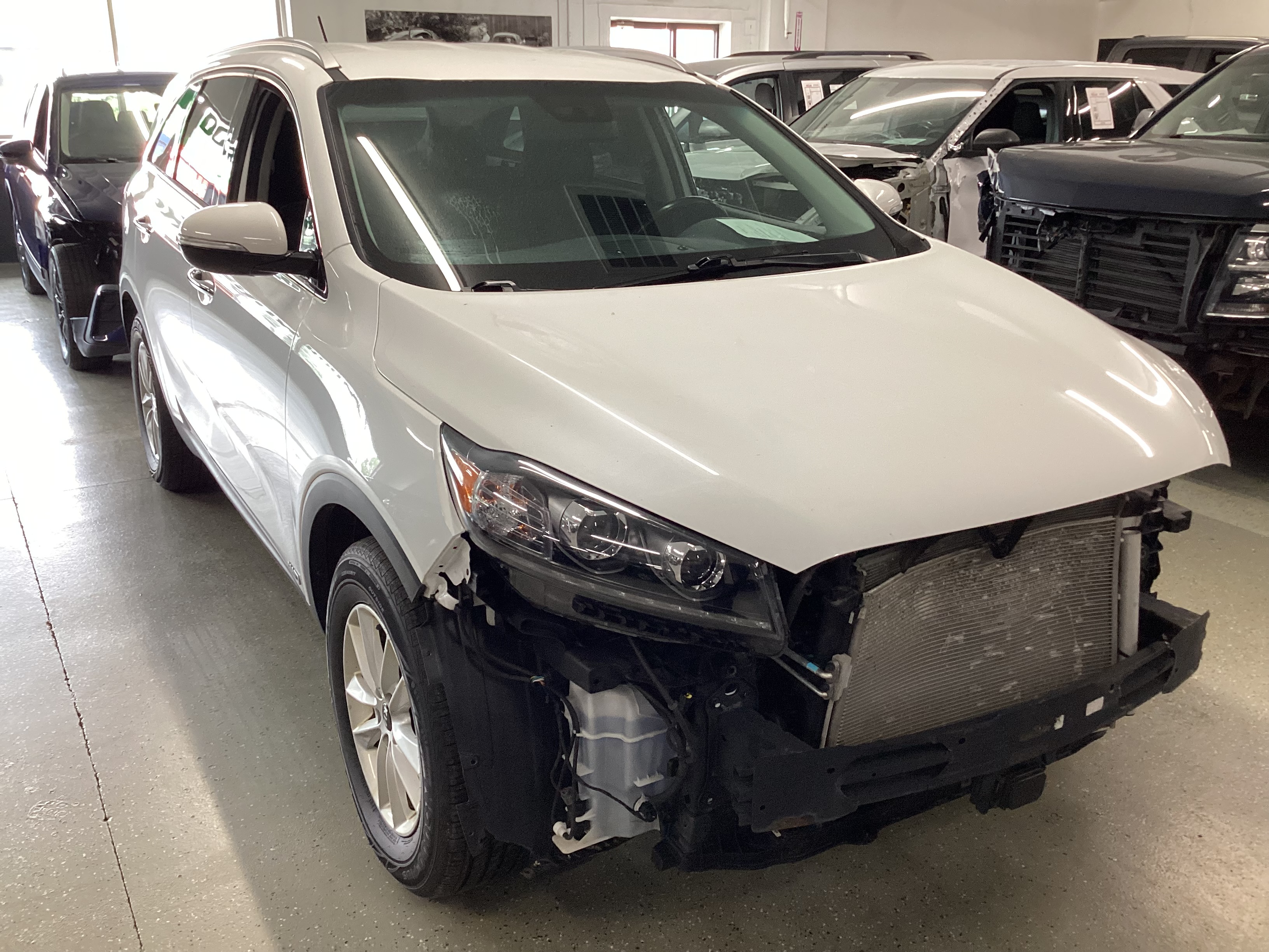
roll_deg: -1.4
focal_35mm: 31
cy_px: 476
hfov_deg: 58.4
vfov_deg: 45.4
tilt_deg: -20.7
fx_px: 1136
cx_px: 634
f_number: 2.4
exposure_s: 1/60
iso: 100
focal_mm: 3.3
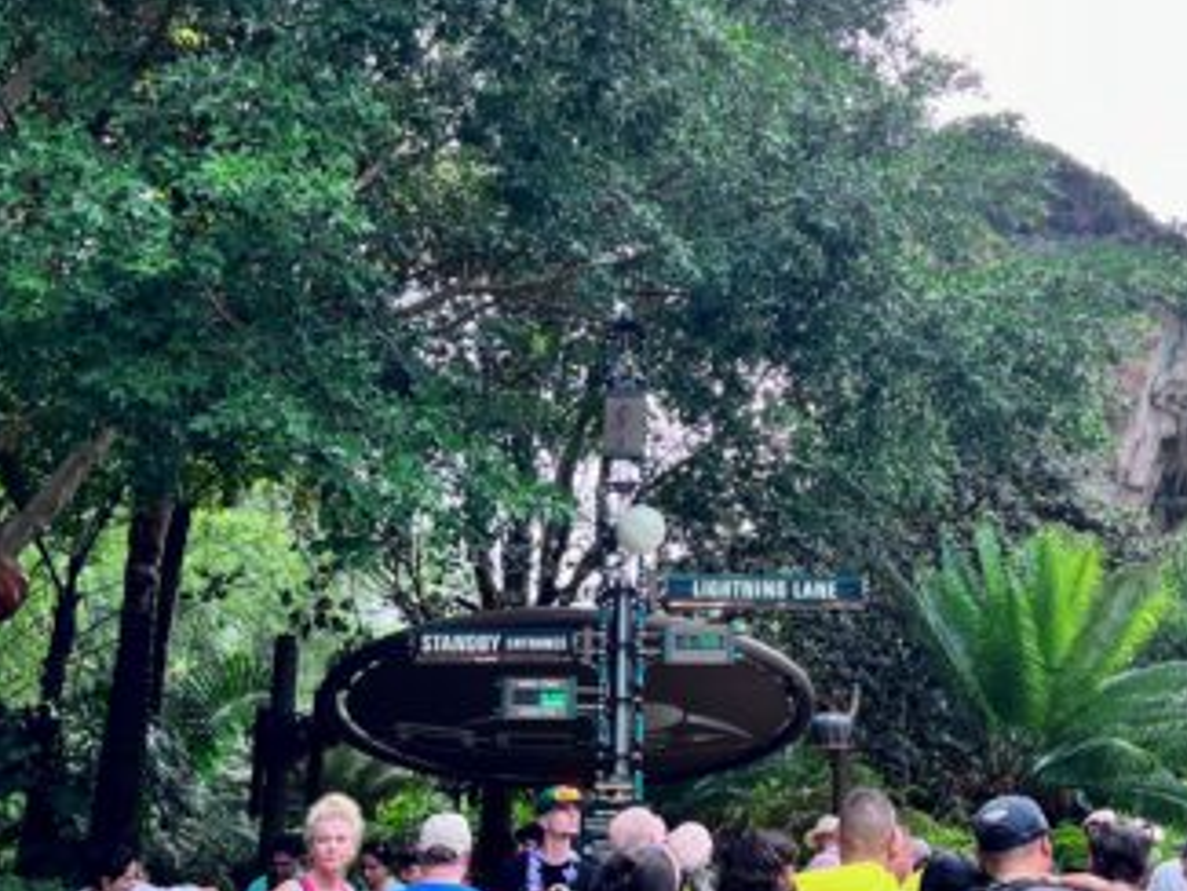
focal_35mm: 48
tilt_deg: +13.1
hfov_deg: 39.4
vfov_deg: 30.3
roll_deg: +0.2
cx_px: 738
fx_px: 1647
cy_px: 497
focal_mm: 5.7
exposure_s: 1/121
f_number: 1.5
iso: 40
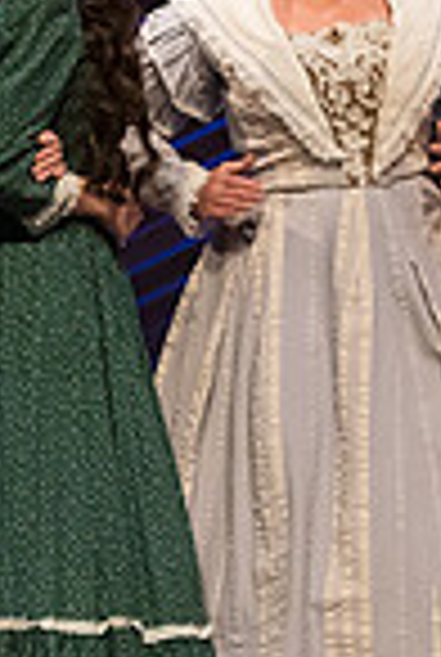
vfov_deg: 4.9
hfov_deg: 3.3
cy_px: 142
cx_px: 428
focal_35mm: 416
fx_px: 7607
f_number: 3.2
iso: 4000
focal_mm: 105
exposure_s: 1/320
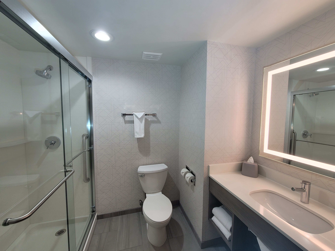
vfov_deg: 89.9
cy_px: 126
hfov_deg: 106.2
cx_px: 168
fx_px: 126
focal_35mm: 13
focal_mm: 2.2
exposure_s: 1/60
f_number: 2.2
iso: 64
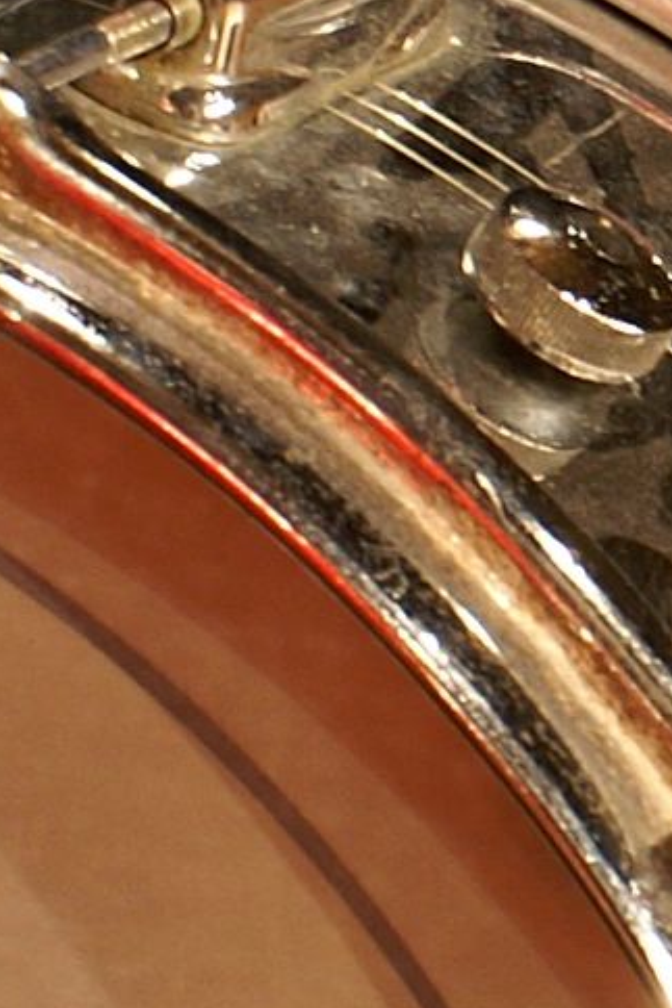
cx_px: 1252
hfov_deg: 6.1
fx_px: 6211
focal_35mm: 222
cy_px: 190
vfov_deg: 9.2
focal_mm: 28
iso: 200
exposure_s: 1/1.43
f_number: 8
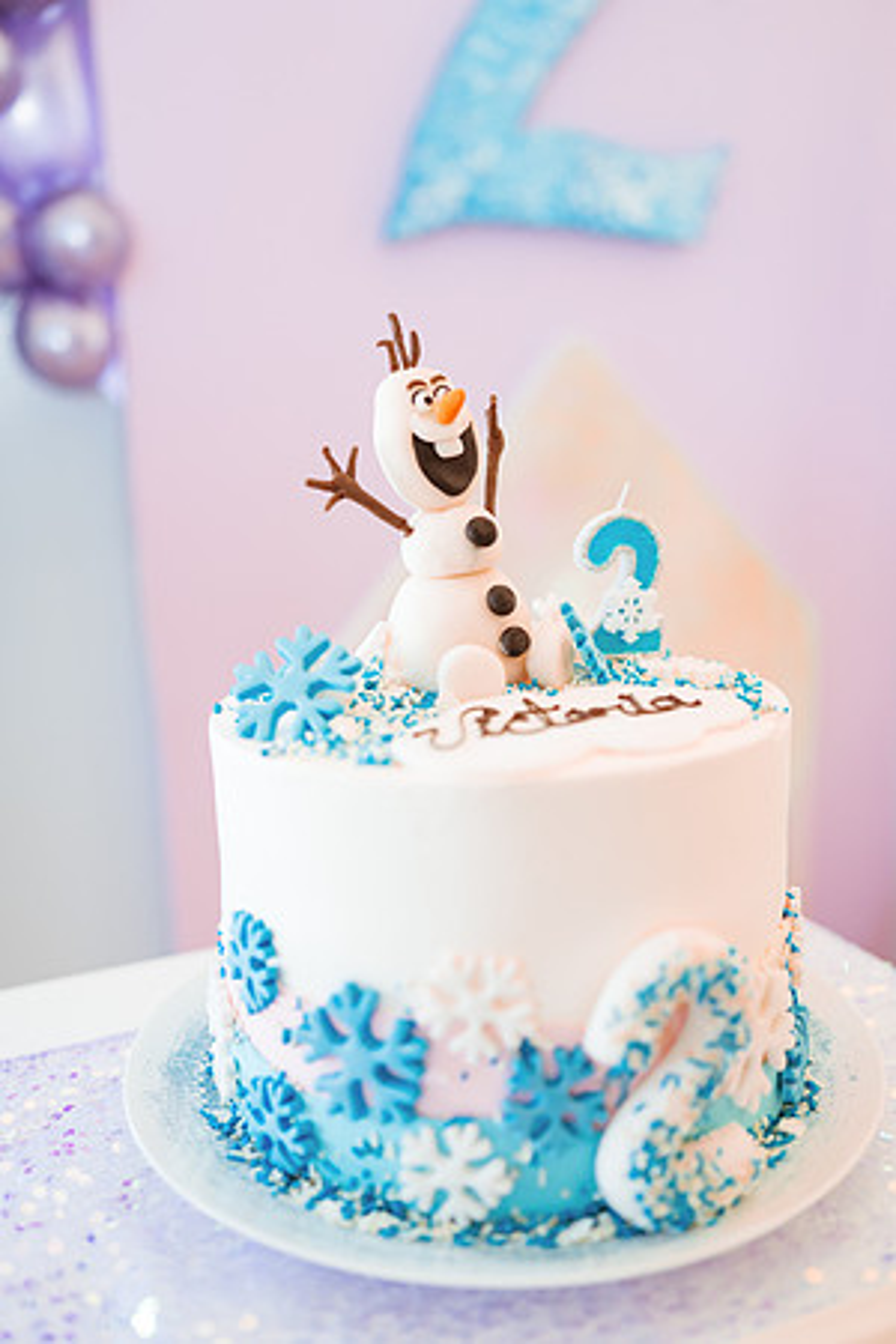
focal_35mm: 35
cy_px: 672
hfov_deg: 37.9
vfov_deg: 54.4
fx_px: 1307
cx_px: 448
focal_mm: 35
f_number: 1.8
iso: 640
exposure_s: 1/250
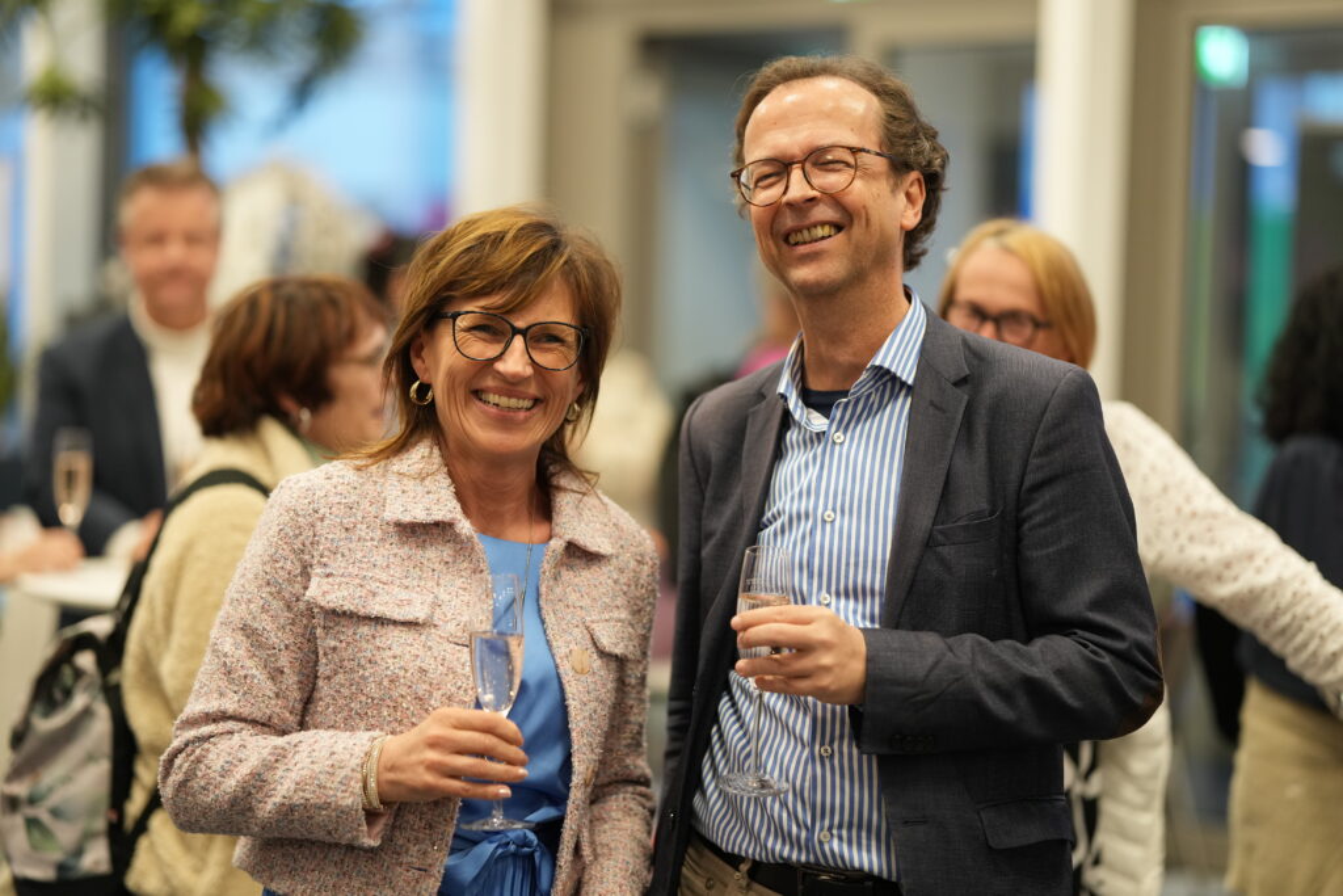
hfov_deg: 23.9
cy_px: 448
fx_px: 3171
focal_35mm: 85
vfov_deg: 16.1
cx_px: 672
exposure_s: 1/200
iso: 800
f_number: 1.4
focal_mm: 85
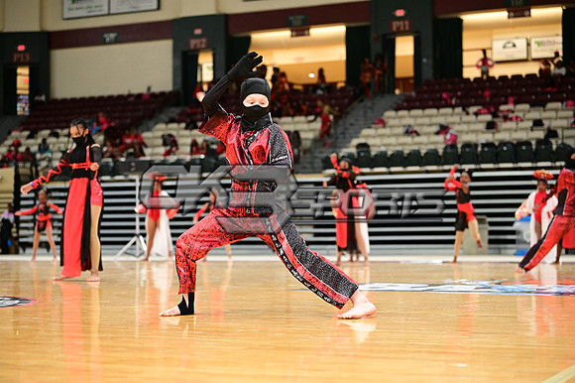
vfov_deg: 19.4
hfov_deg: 28.9
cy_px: 192
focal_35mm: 70
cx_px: 288
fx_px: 1117
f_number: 3.2
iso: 6400
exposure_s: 1/1000
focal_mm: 70
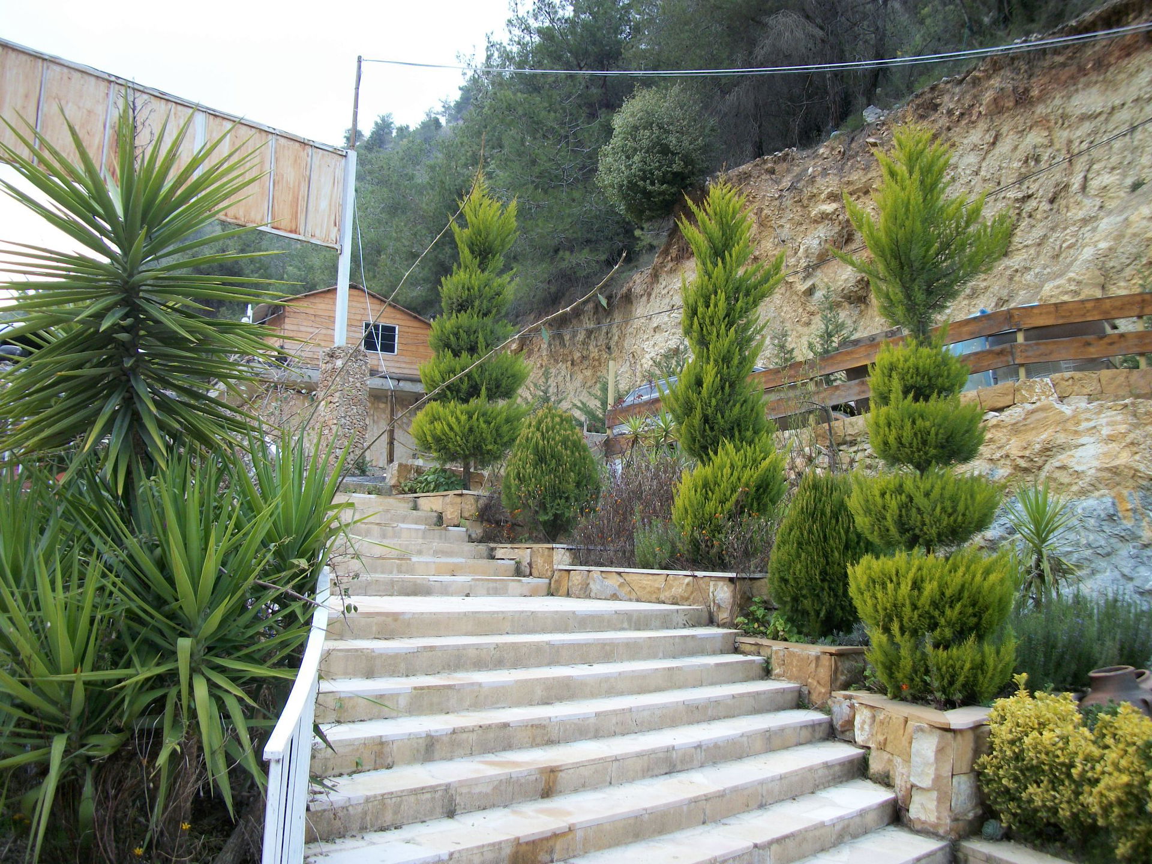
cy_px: 432
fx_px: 1065
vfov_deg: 44.2
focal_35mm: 32
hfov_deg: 56.8
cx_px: 576
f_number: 2.9
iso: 80
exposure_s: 1/80
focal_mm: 5.7
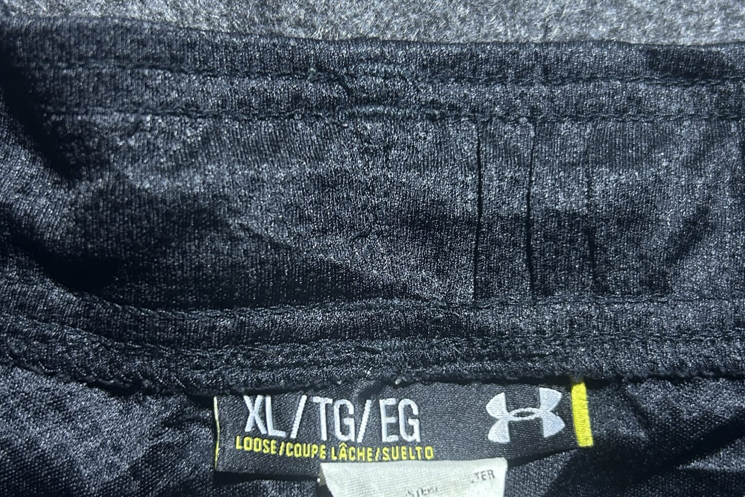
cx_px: 417
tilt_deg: -62.1
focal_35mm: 47
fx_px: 973
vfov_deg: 28.6
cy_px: 283
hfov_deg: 41.8
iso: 160
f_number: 1.5
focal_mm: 5.7
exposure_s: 1/50
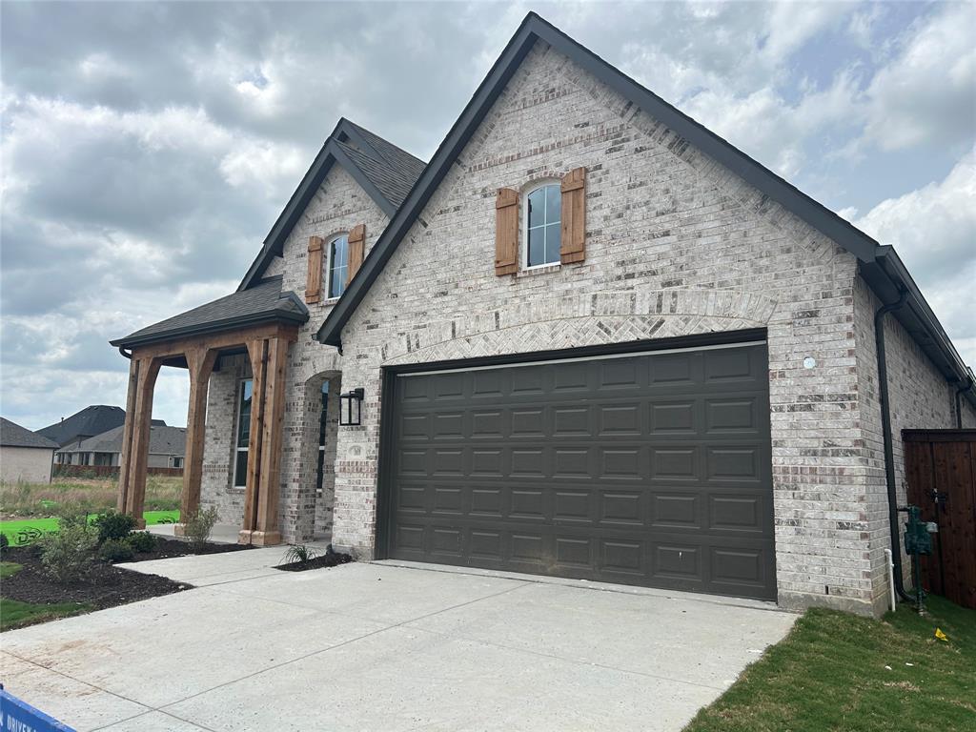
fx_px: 733
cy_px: 366
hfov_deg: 67.3
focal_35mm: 26
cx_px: 488
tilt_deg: +9.5
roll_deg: -1.0
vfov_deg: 53.1
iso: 50
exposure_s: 1/6993
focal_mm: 5.7
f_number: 1.5
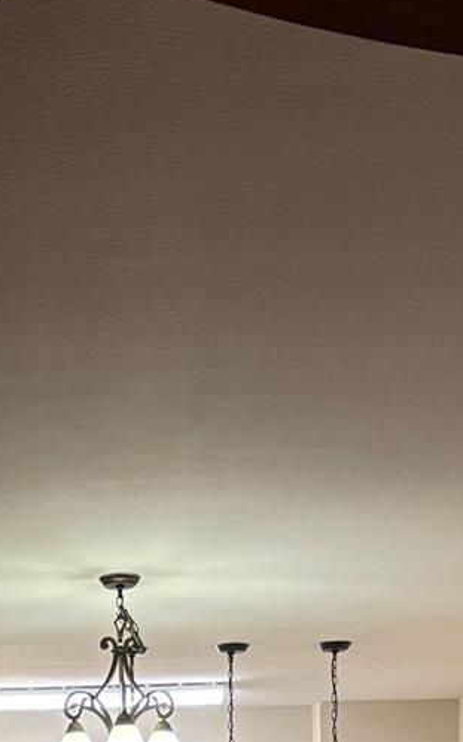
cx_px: 39
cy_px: 1062
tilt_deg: -2.7
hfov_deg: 15.2
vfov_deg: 21.2
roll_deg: +0.9
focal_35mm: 85
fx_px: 1717
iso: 250
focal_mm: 5.96
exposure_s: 1/60
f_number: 1.6
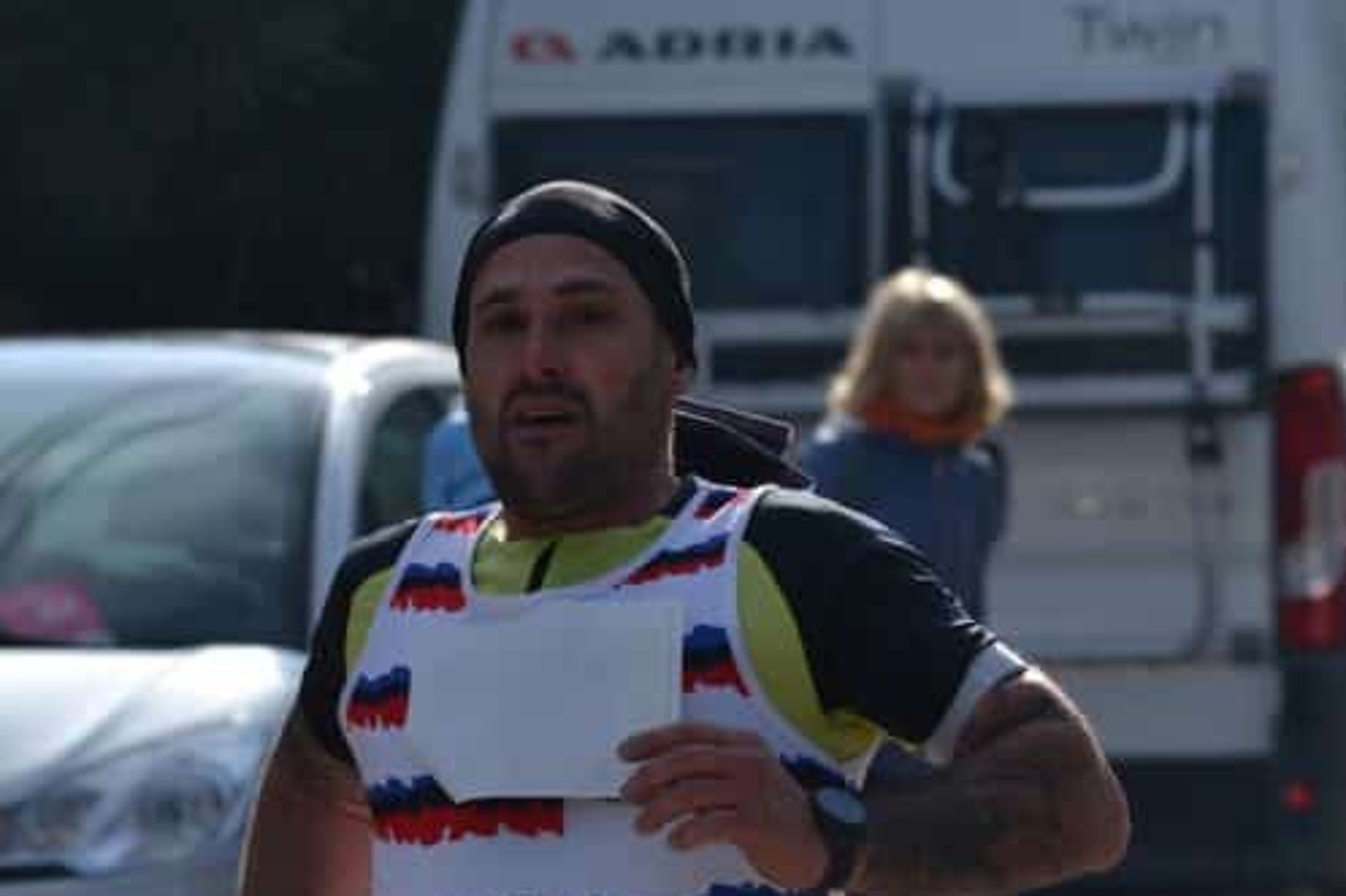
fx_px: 13866
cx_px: 628
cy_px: 671
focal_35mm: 371
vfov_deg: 3.7
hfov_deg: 5.6
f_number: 7.1
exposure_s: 1/2000
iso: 400
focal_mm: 160
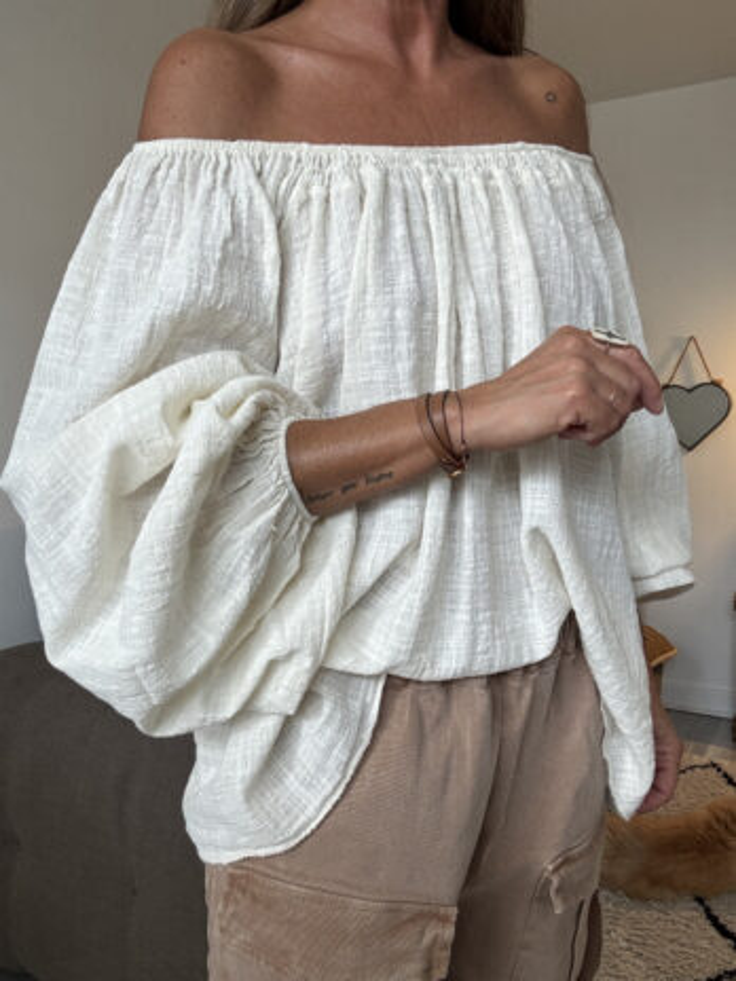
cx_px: 368
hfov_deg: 46.8
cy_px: 490
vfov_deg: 60.0
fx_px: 850
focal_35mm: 30
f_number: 1.9
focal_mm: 2.69
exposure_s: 1/106
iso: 80
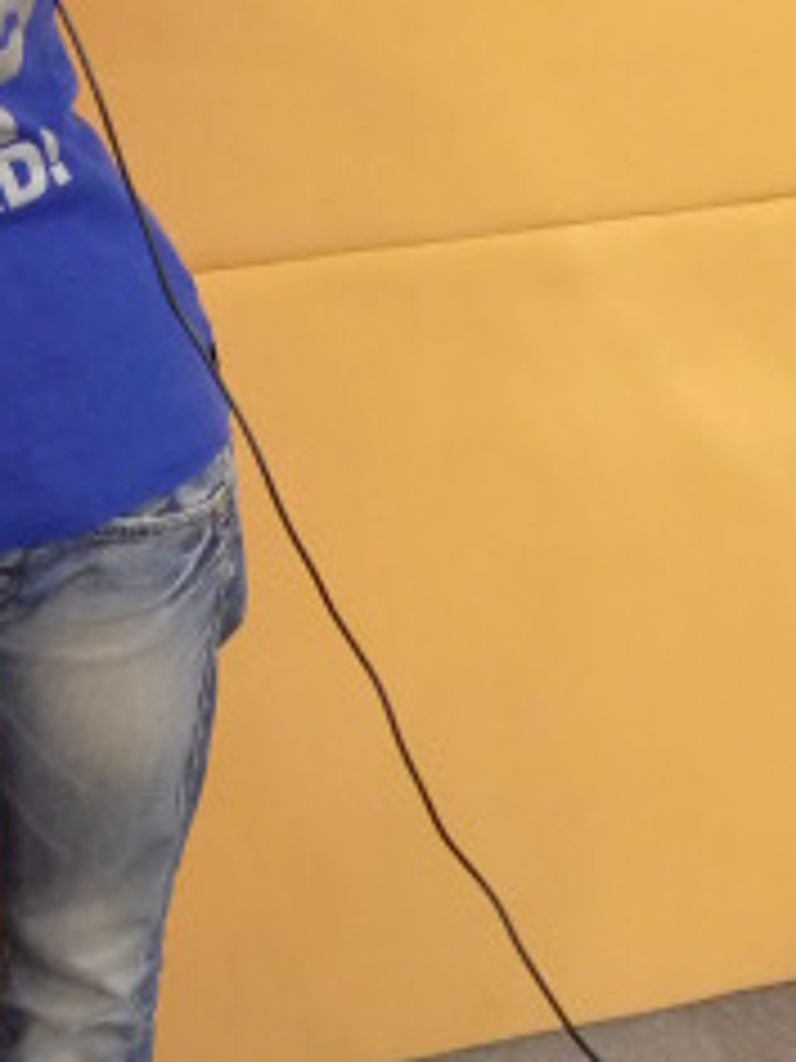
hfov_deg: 18.6
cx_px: -90
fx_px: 2330
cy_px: 306
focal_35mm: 76
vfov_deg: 25.4
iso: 400
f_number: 2.6
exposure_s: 1/30
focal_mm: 4.9
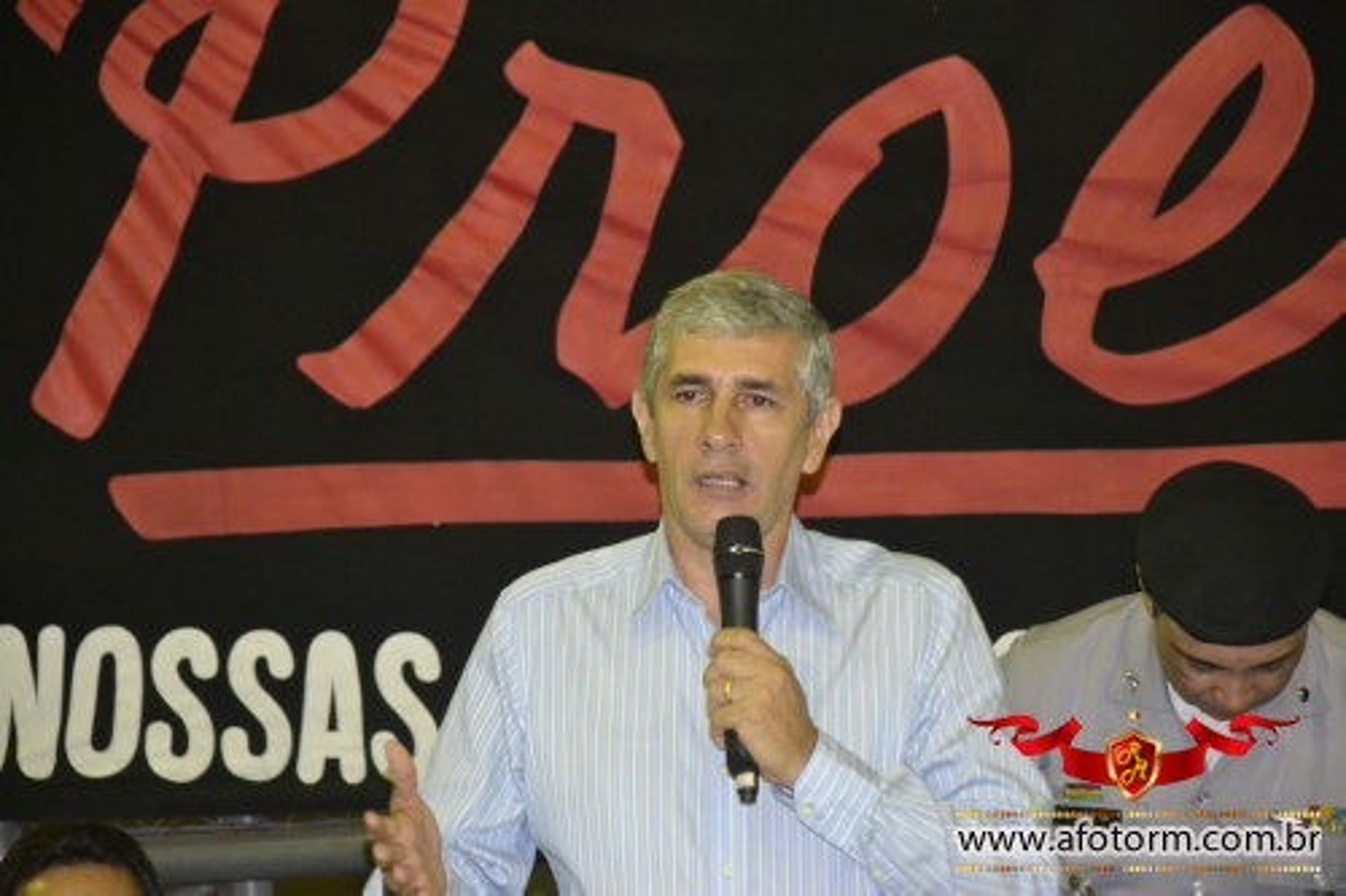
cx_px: 673
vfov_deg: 8.7
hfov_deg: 13.0
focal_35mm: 158
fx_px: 5886
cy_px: 448
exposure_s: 1/60
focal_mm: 105
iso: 3200
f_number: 5.6
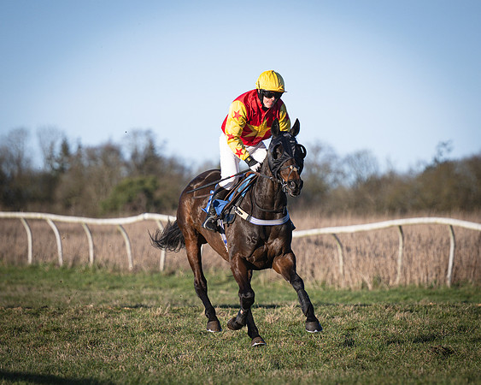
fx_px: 5400
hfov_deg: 5.1
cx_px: 255
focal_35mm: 379
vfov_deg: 4.1
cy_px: 218
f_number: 2.8
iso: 100
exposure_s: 1/2000
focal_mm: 155
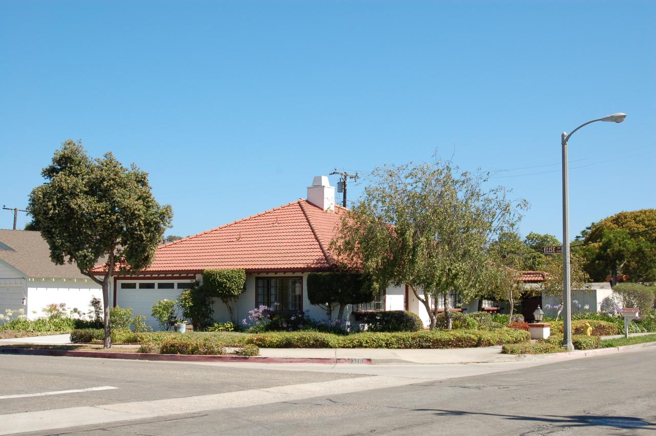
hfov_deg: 38.9
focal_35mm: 51
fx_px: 928
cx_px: 328
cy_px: 218
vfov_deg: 26.4
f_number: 9
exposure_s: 1/320
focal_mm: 34
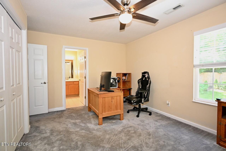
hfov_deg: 90.0
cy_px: 76
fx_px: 113
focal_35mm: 18
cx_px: 113
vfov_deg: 67.4
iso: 1000
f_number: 4
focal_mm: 12
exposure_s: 1/60
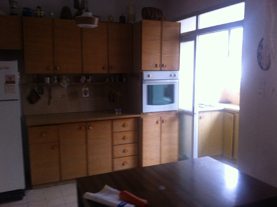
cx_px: 138
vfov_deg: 40.6
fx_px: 280
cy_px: 104
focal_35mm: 35
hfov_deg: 52.7
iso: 80
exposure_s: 1/15
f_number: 2.8
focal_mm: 3.85
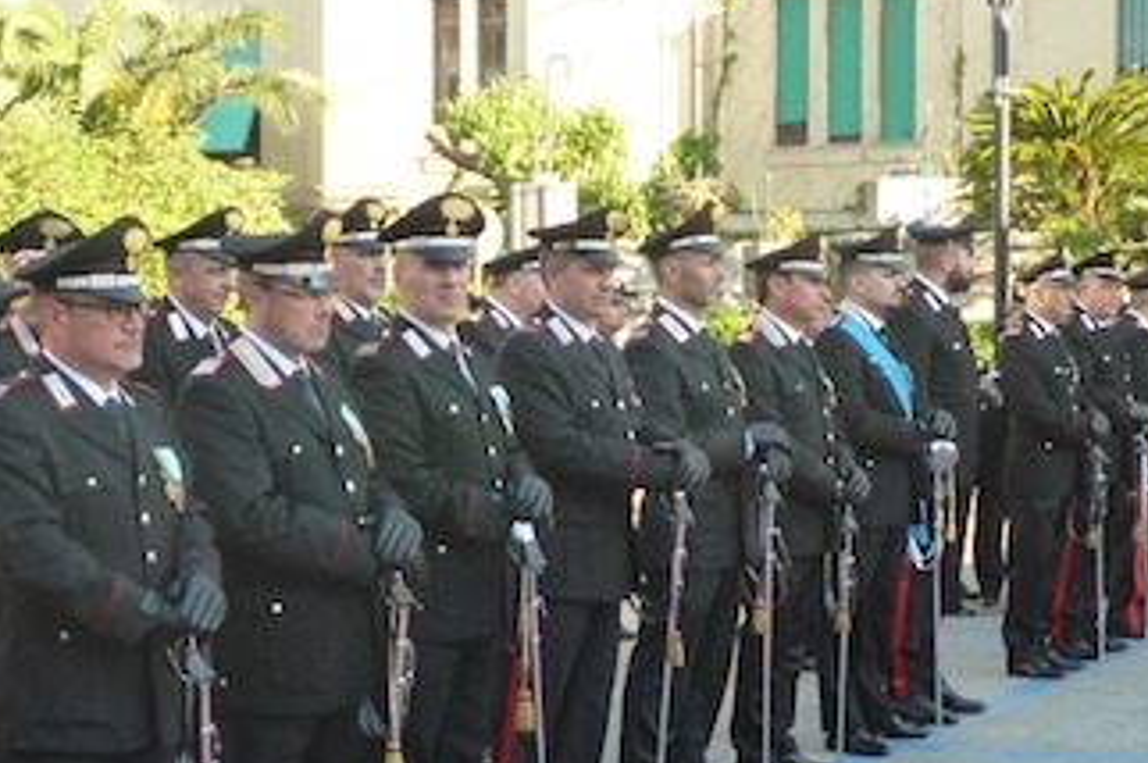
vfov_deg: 18.0
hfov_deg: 27.0
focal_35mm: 75
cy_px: 567
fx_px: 2389
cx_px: 567
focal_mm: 5.2
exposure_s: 1/80
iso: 125
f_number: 3.3
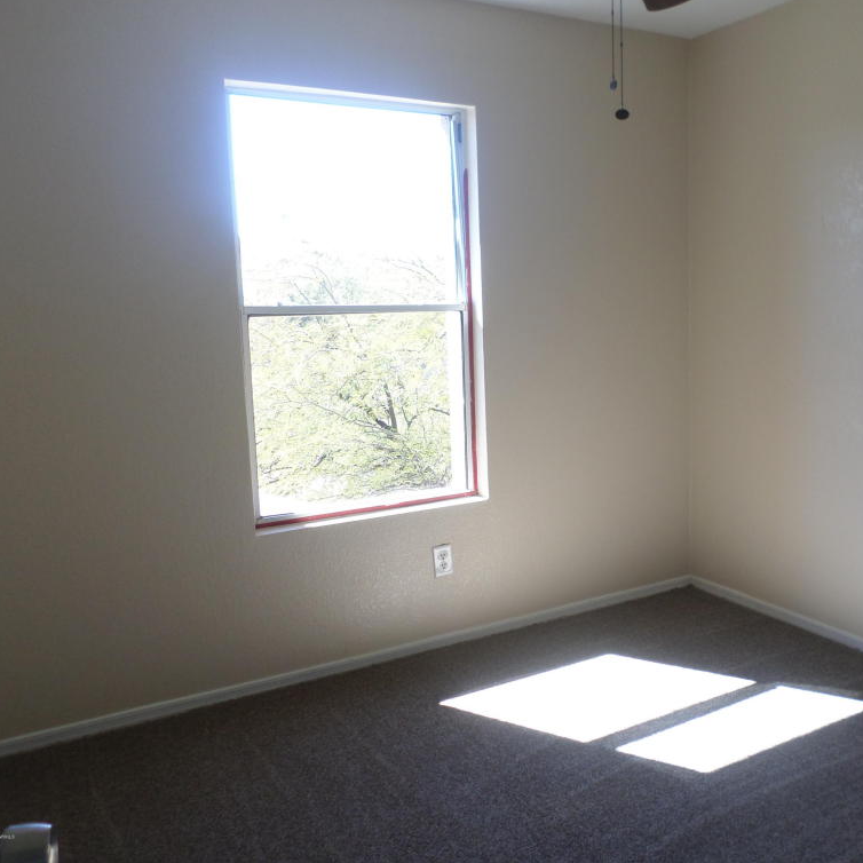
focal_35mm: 30
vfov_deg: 54.0
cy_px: 425
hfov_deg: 53.1
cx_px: 564
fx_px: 846
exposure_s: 1/90
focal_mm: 4.5
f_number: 2.5
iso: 80
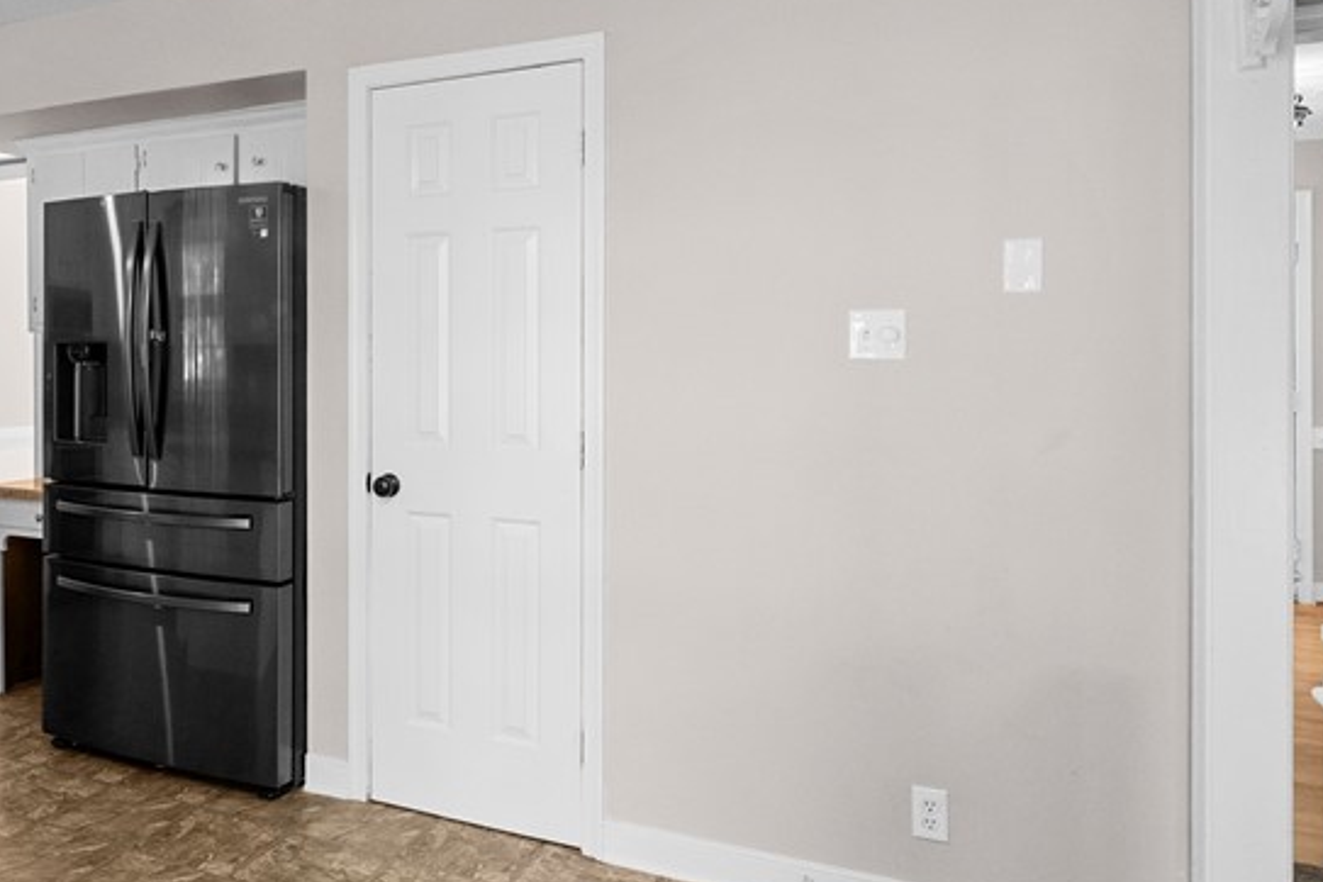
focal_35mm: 28
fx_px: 1029
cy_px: 378
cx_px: 305
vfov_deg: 46.3
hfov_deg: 61.2
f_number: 9
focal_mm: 14
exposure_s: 1/20
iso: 1600
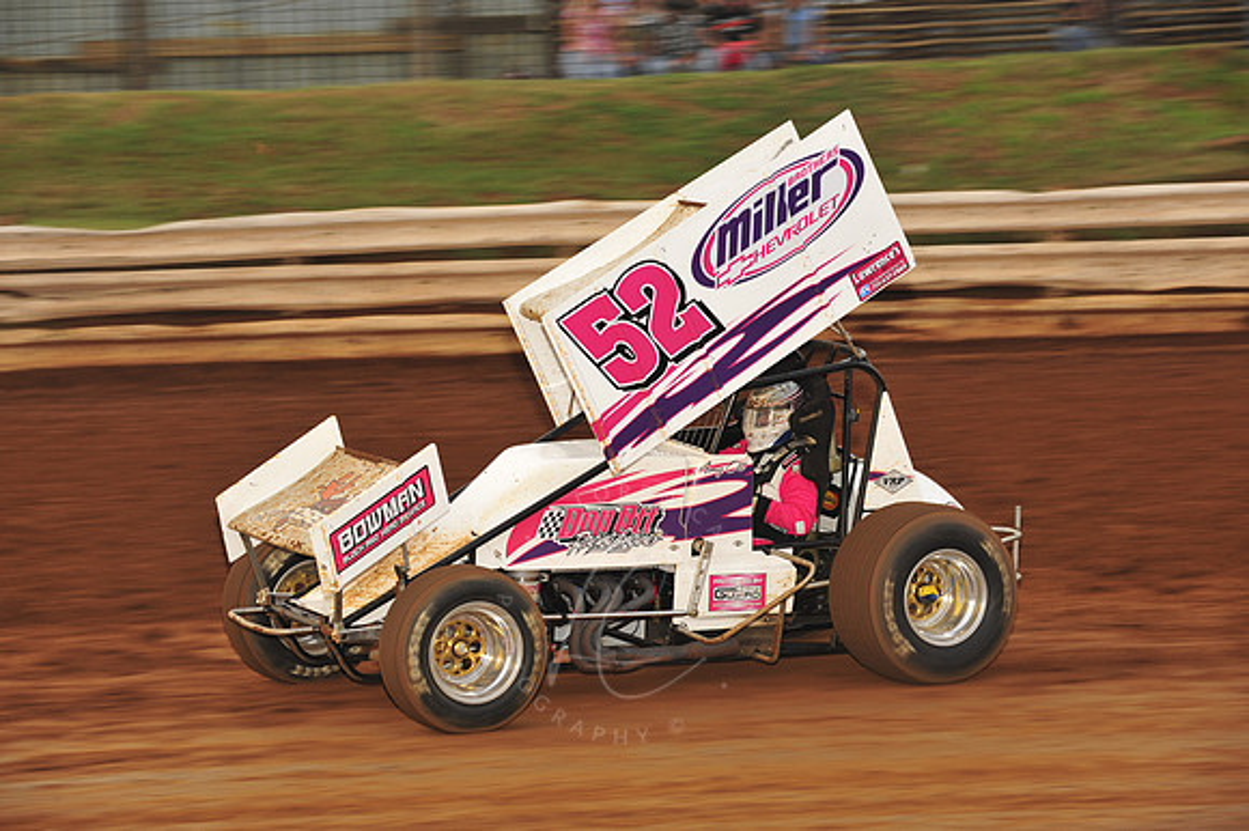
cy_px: 416
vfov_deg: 10.1
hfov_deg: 15.2
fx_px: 4681
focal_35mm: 135
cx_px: 624
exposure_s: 1/320
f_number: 7.1
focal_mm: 135
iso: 640
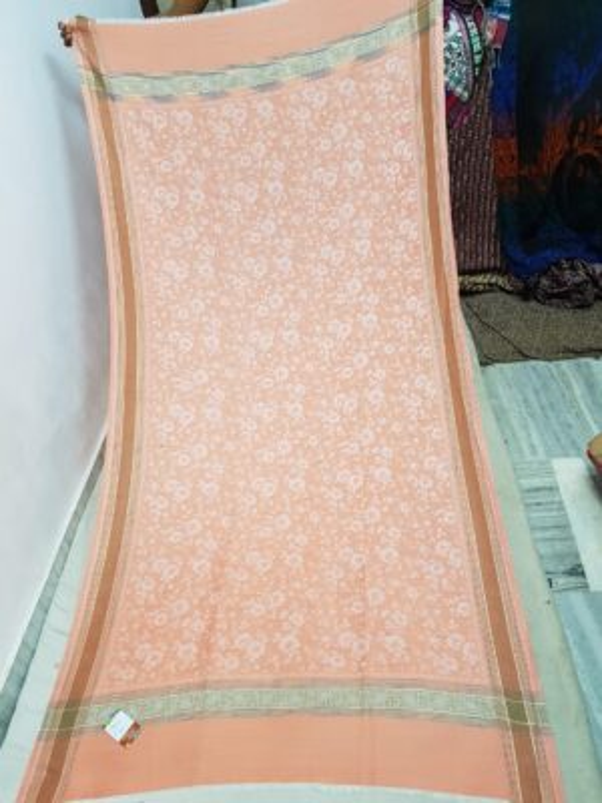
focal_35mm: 26
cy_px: 402
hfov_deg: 53.1
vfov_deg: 67.3
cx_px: 301
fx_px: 603
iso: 160
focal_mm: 4.2
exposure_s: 1/25
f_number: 1.7
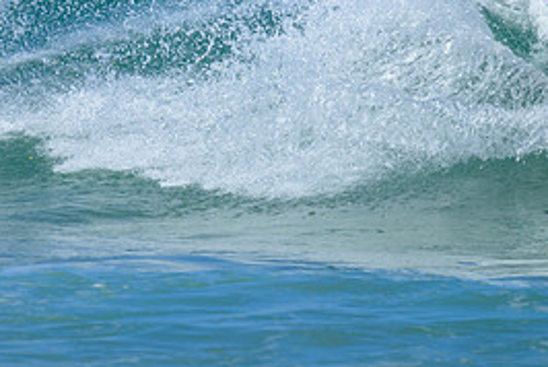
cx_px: 391
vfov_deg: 0.8
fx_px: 26546
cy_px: 28
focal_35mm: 1742
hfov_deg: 1.2
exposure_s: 1/2500
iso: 320
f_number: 6.3
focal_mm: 800
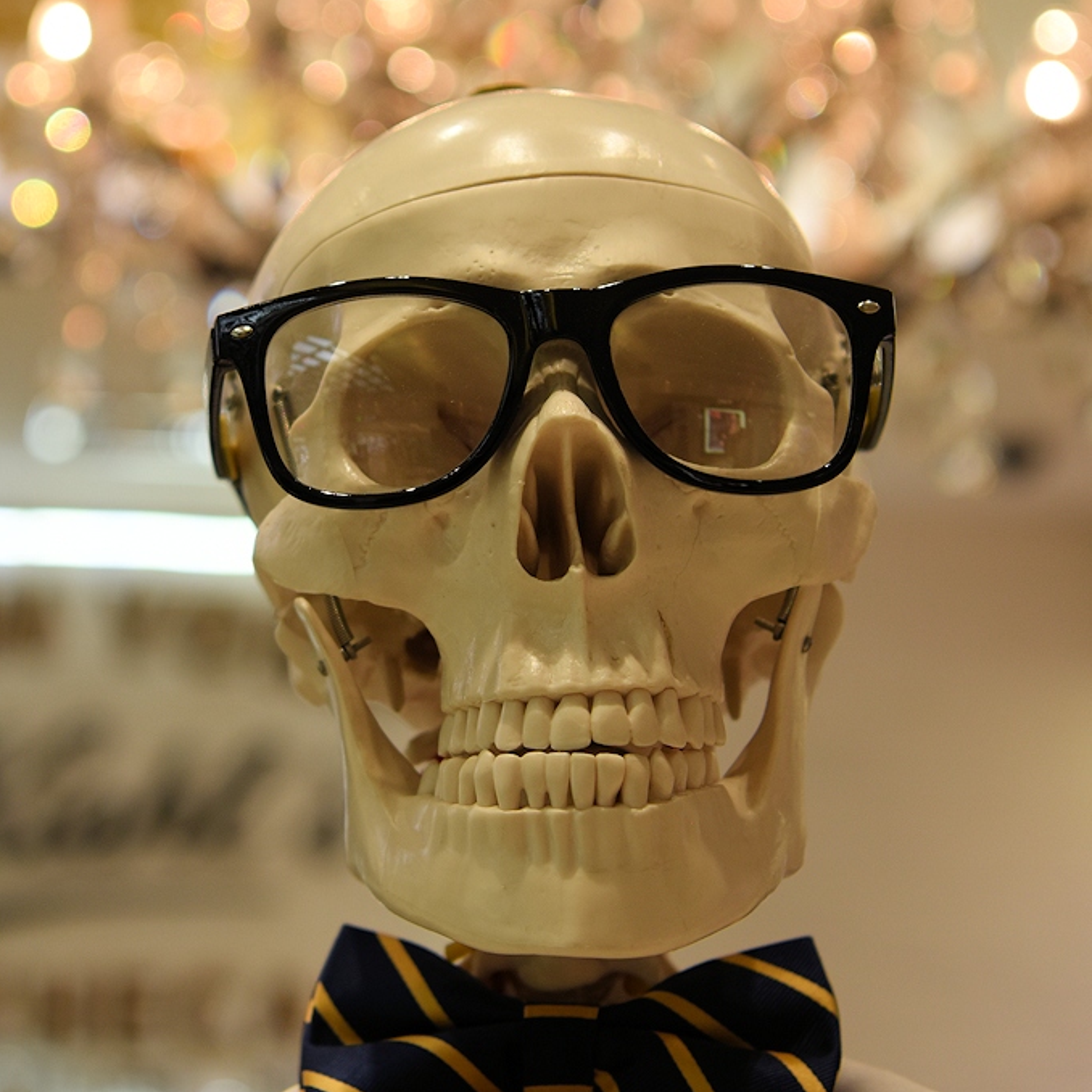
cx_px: 548
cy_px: 551
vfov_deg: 29.1
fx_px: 2106
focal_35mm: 59
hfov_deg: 29.1
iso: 320
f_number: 3.5
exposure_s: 1/200
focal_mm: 46
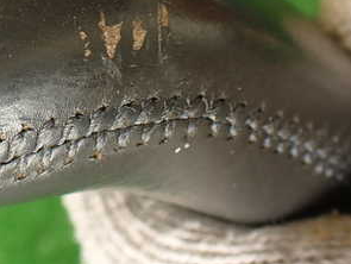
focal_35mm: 65
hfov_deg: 28.6
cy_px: 61
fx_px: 660
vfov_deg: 22.4
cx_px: 31
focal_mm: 5.79
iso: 200
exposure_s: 1/60
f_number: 2.4
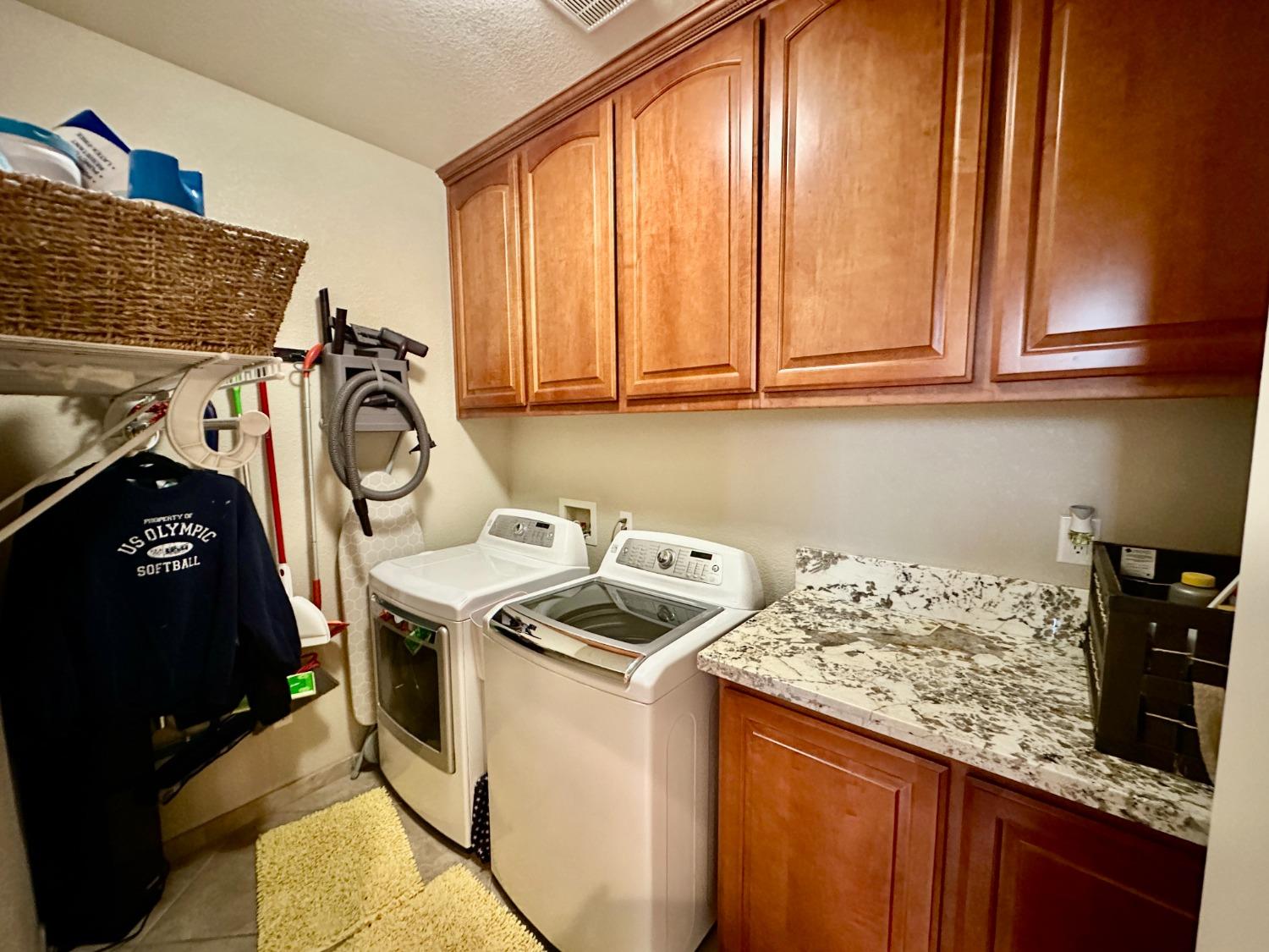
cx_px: 634
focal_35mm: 14
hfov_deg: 102.1
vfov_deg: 85.7
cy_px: 476
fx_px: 513
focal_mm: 2.22
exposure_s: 1/40
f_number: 2.2
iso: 1000
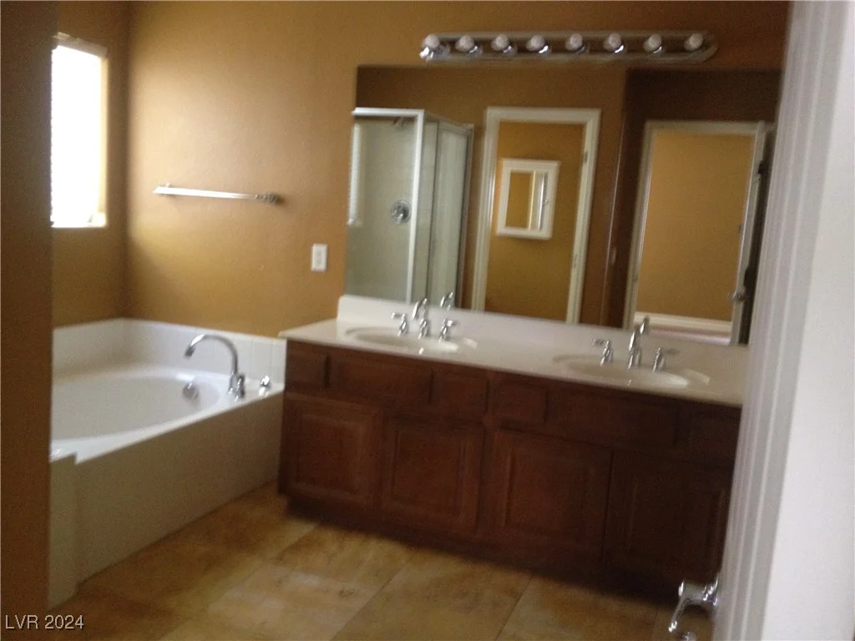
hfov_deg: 52.6
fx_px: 864
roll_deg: -4.8
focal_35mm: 35
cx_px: 428
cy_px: 320
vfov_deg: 40.7
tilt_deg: -7.4
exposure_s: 1/15
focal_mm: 4.28
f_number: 2.4
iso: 400
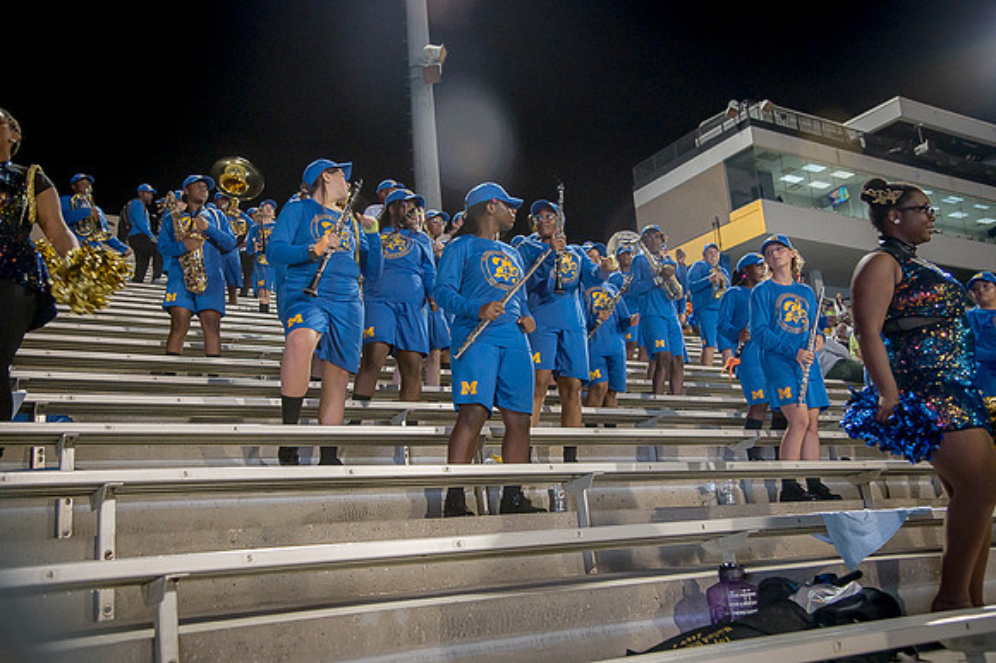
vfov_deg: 38.8
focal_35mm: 34
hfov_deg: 55.8
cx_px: 498
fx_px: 940
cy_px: 332
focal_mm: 34
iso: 2000
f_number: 4
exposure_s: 1/200
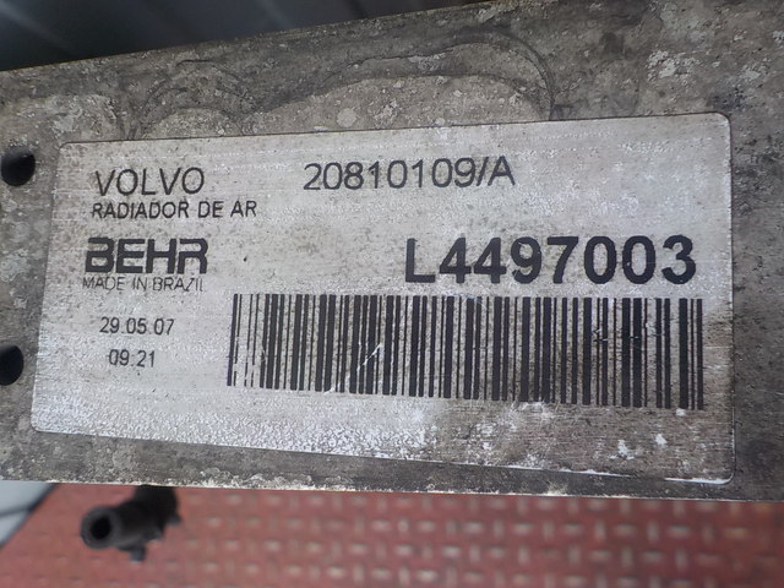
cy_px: 294
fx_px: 679
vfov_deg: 46.8
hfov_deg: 60.0
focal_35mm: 30
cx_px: 392
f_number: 3.3
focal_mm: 4.1
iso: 125
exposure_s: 1/40
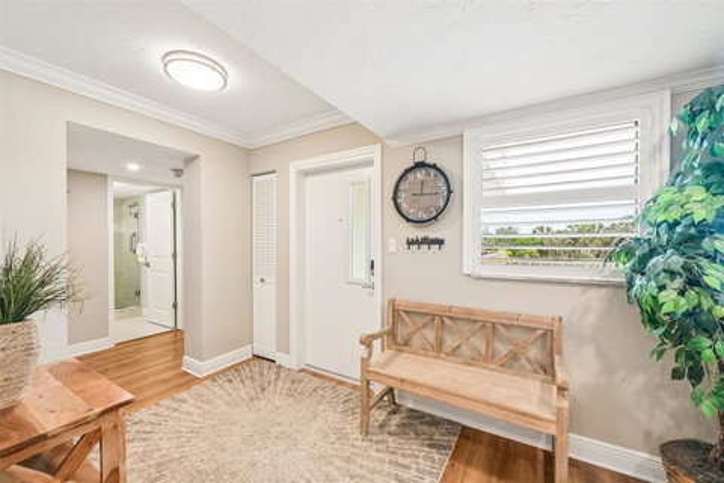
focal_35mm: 14
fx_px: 282
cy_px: 242
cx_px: 362
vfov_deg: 81.2
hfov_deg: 104.3
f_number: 8
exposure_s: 1/125
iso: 400
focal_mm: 14
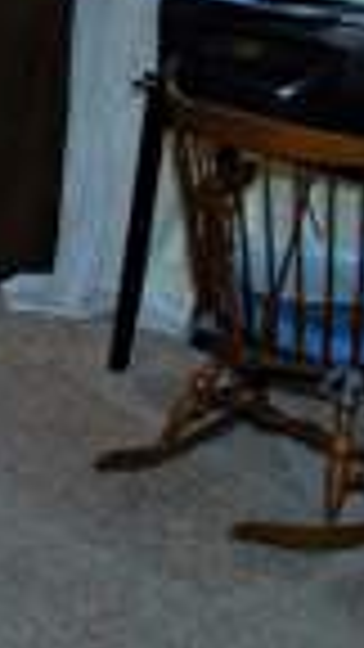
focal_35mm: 84
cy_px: 79
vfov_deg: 24.6
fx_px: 1441
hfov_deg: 11.4
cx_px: -557
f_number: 4
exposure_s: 1/60
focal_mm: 16
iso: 200
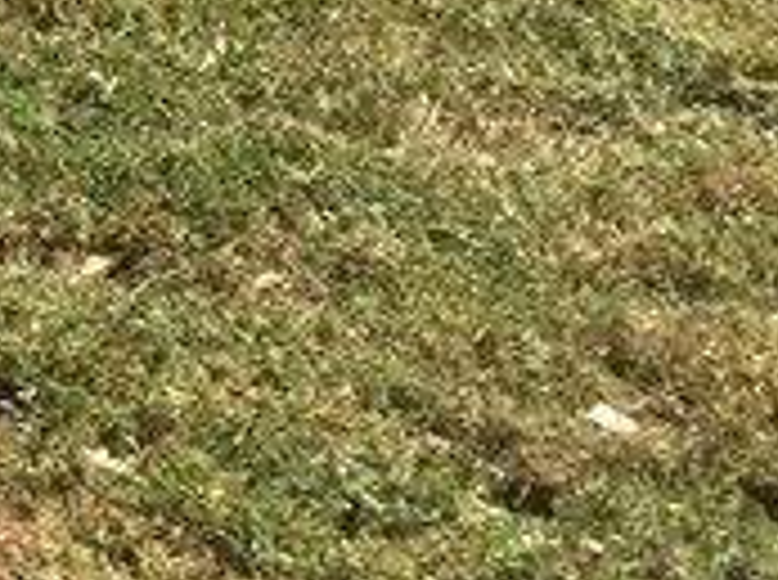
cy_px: -674
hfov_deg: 9.8
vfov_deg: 8.1
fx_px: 3858
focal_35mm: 172
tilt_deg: -7.1
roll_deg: -1.1
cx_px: -1210
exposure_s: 1/1412
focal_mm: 4.15
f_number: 2.2
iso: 32
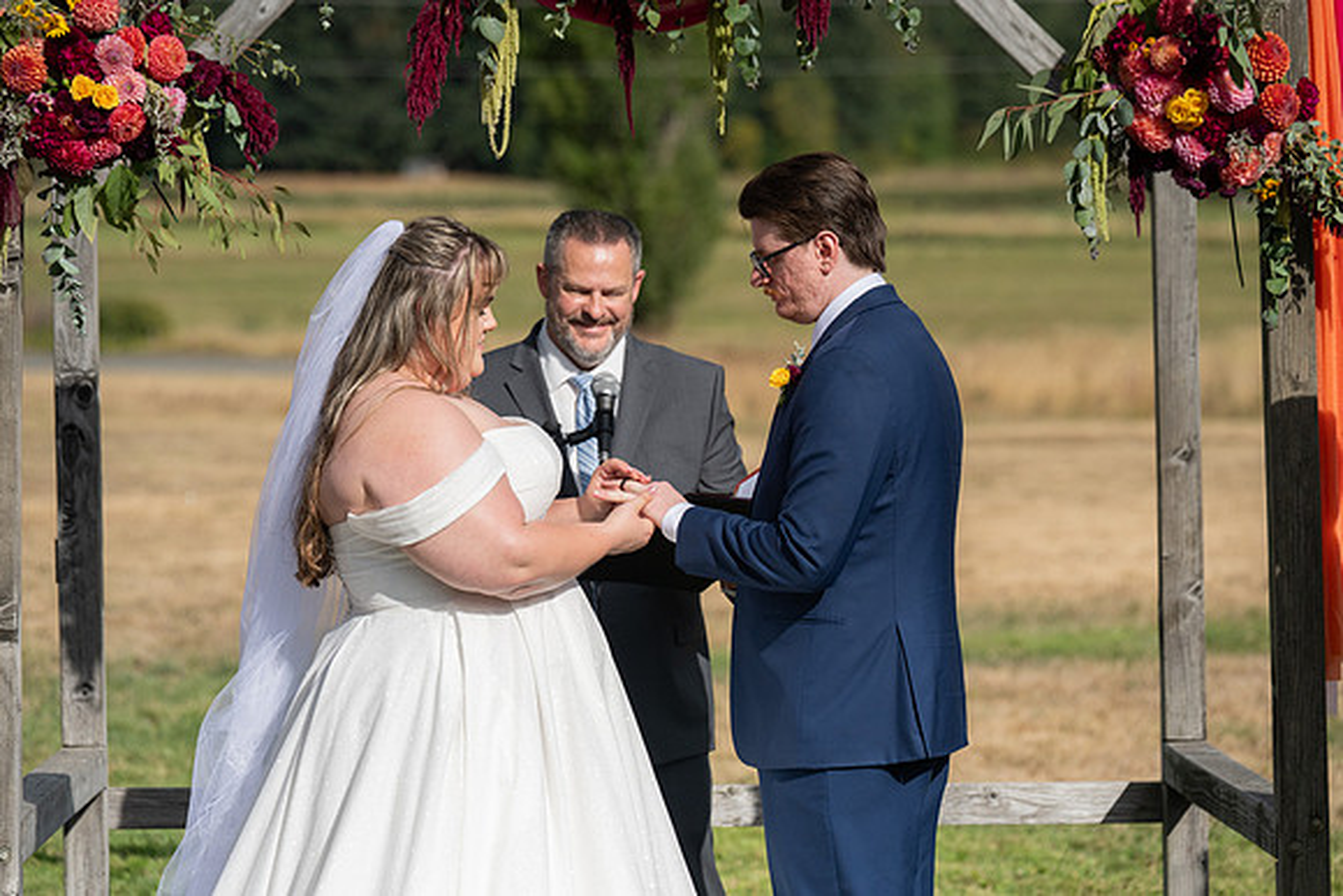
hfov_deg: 13.7
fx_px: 5597
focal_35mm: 150
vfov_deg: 9.2
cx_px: 672
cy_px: 448
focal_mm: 150
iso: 400
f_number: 4.5
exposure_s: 1/8000
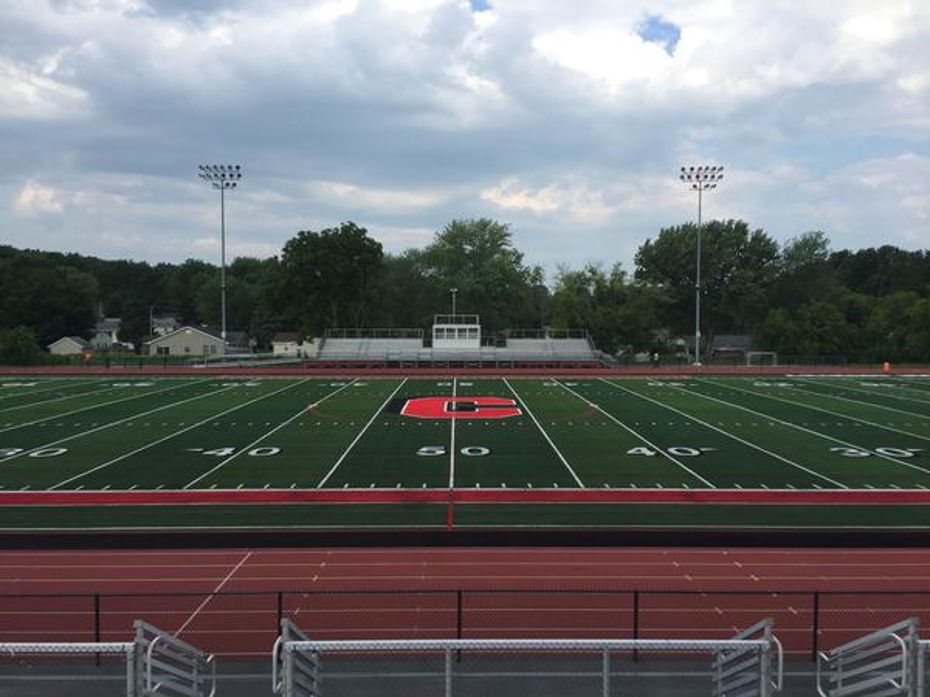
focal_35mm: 29
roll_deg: -0.6
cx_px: 465
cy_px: 348
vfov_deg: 48.2
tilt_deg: -3.8
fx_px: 779
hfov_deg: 61.7
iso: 32
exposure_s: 1/1068
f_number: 2.2
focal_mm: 4.15
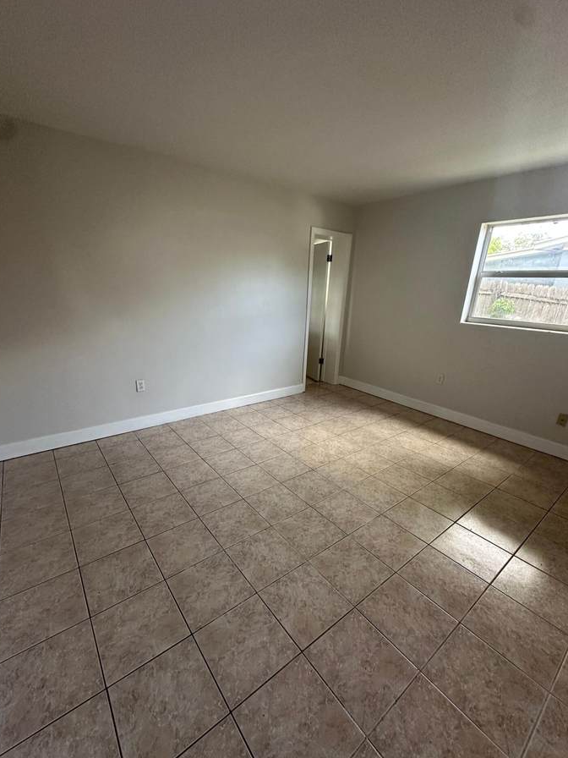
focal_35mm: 15
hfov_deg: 81.7
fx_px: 328
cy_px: 399
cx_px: 278
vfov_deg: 98.1
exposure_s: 1/92
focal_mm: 2.22
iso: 320
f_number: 2.2
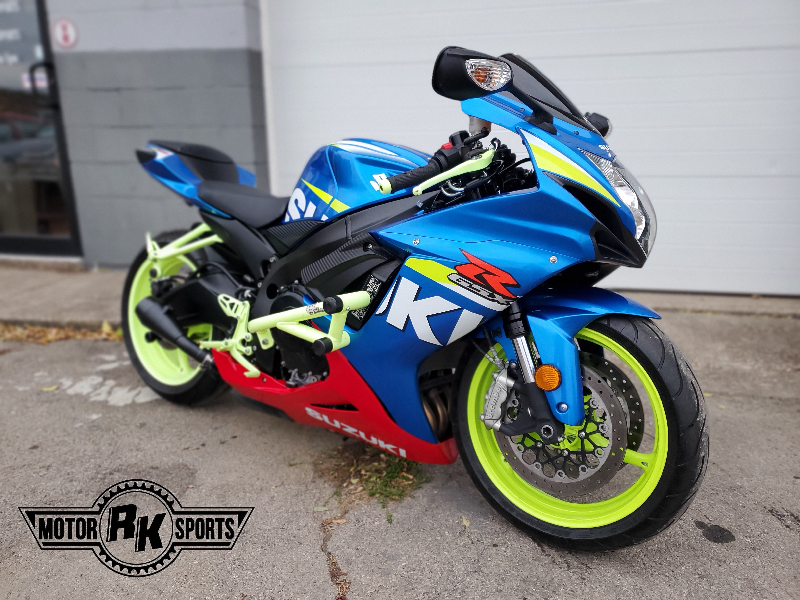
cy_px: 300
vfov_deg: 53.1
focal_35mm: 26
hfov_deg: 67.3
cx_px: 400
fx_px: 601
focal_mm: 4.3
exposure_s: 1/120
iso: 80
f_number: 1.5
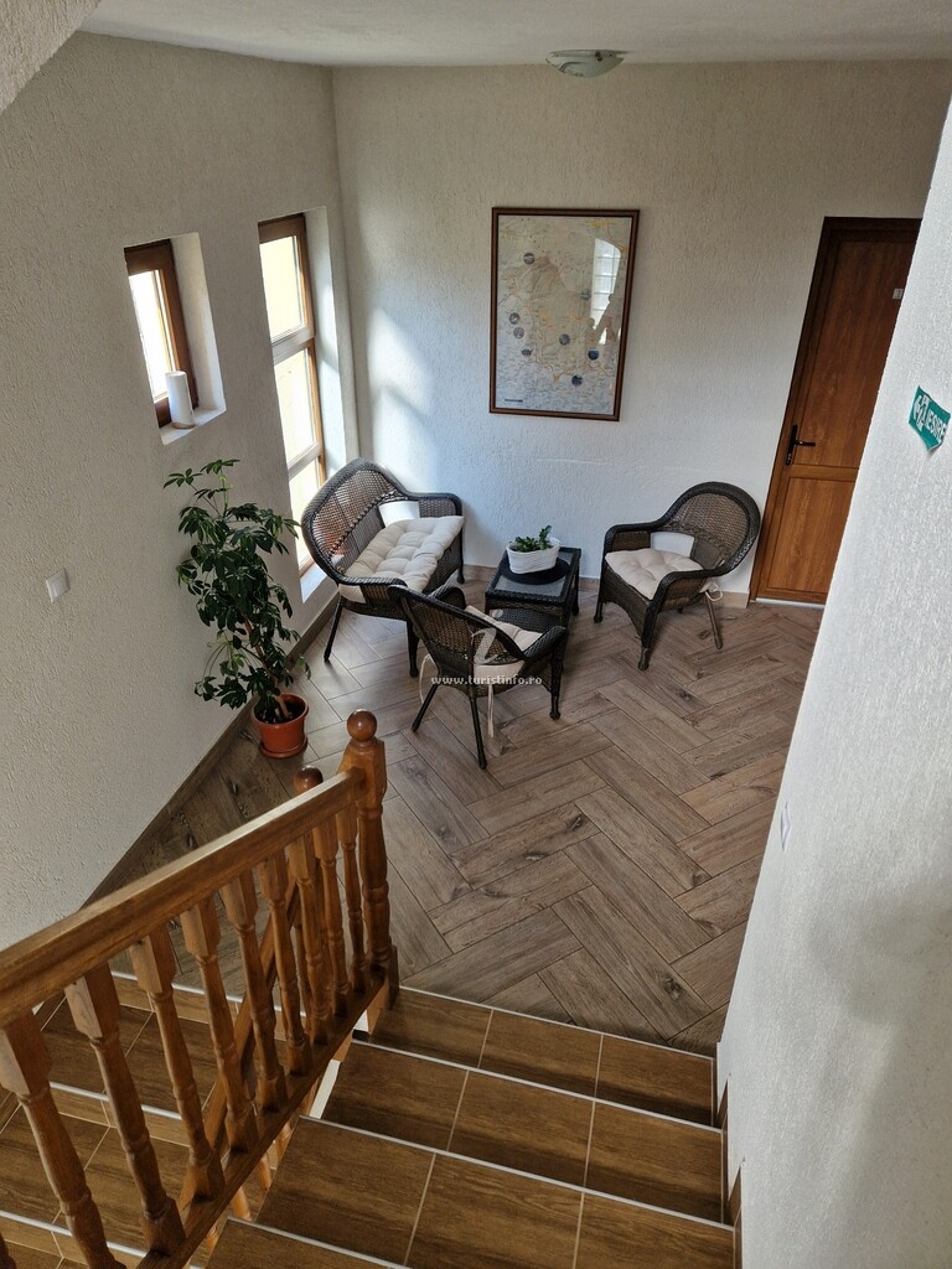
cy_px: 634
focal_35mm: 23
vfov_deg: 73.9
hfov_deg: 58.9
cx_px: 476
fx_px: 843
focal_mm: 5.4
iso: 80
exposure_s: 1/180
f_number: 1.8
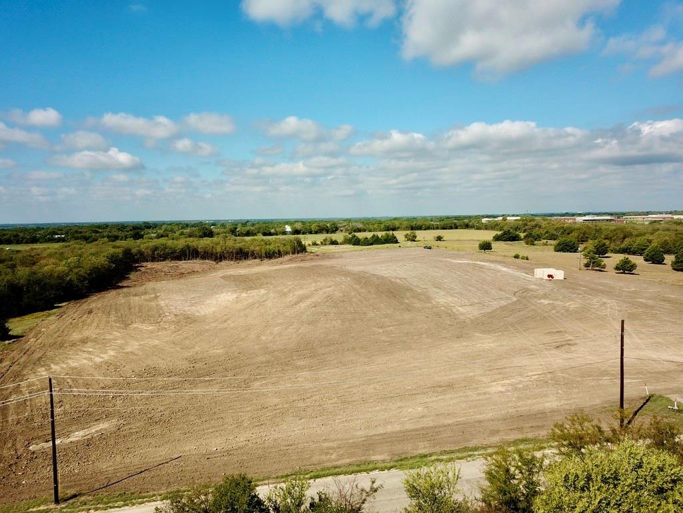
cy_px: 256
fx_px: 513
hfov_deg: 67.3
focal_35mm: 26
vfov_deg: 53.1
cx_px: 342
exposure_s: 1/402
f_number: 2.2
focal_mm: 4.73
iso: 100
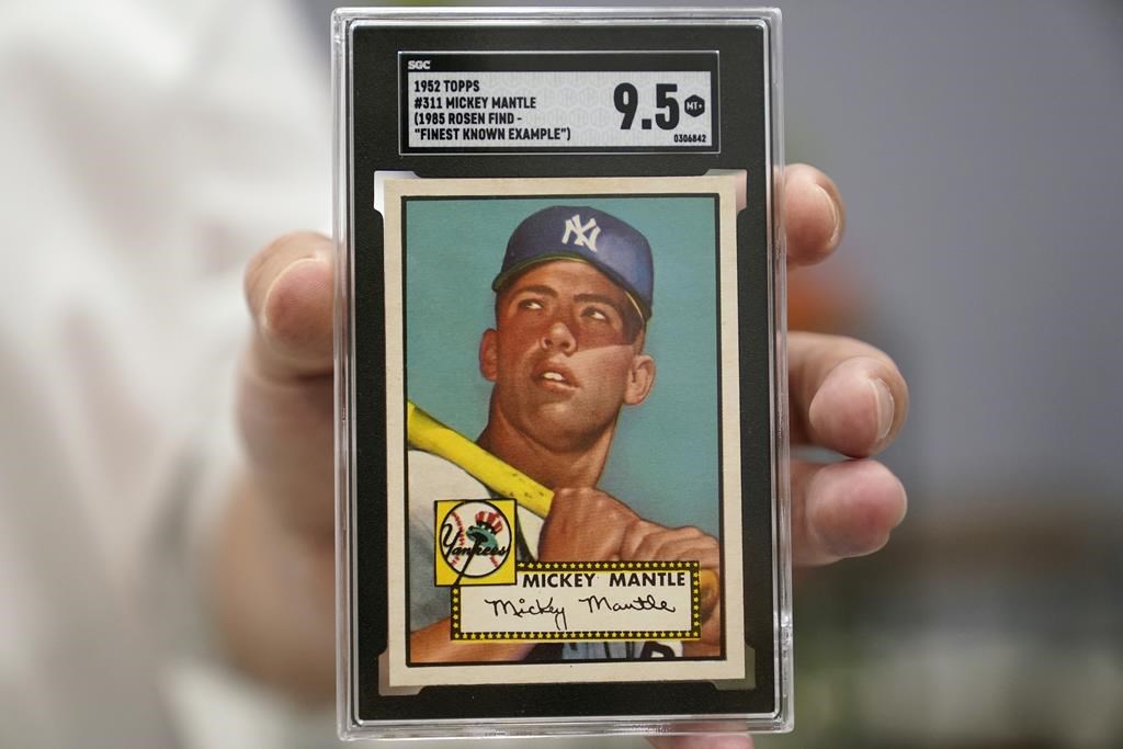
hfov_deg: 28.8
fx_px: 2184
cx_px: 562
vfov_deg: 19.5
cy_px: 374
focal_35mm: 70
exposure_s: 1/500
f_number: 2.8
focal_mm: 70
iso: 4000
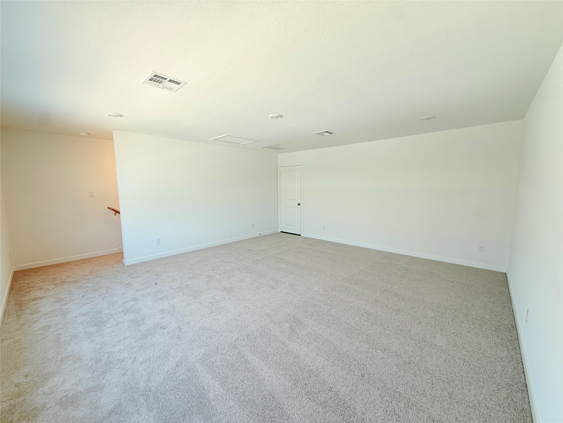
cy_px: 212
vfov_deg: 85.7
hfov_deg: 102.1
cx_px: 282
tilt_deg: -6.3
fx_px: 228
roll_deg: +0.7
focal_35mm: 14
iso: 64
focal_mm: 2.22
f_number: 2.2
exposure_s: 1/120
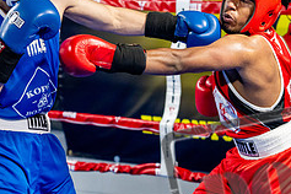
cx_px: 165
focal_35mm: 147
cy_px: 153
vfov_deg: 9.3
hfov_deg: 14.0
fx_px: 1188
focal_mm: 60
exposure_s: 1/800
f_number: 2
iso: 3200
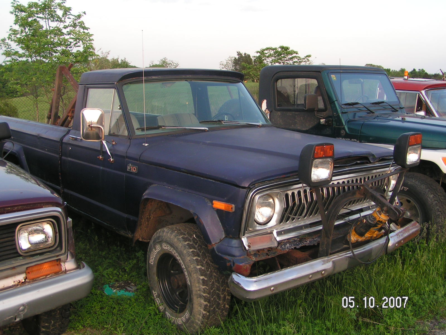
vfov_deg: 37.7
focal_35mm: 38
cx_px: 223
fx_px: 490
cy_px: 168
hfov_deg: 49.0
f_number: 4
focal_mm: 5.8
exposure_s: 1/100
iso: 50
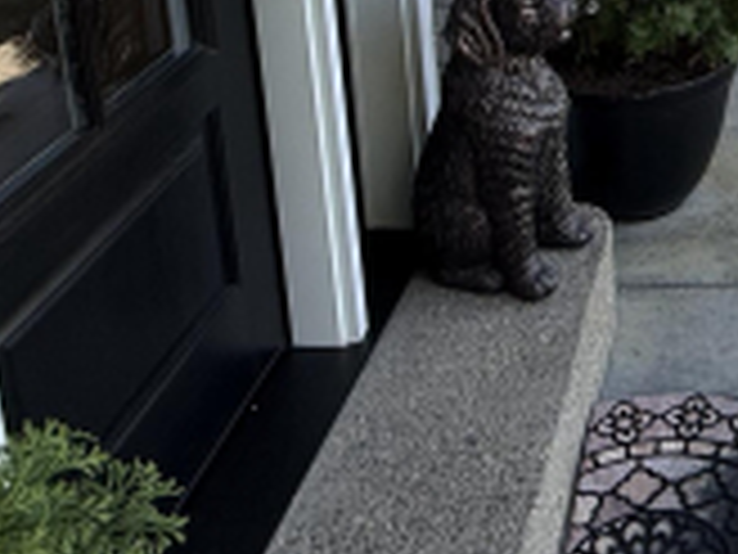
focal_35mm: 57
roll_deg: -1.4
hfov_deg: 28.3
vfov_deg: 22.7
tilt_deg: -13.5
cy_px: -180
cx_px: 938
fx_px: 1215
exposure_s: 1/195
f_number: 2.2
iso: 50
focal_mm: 2.22
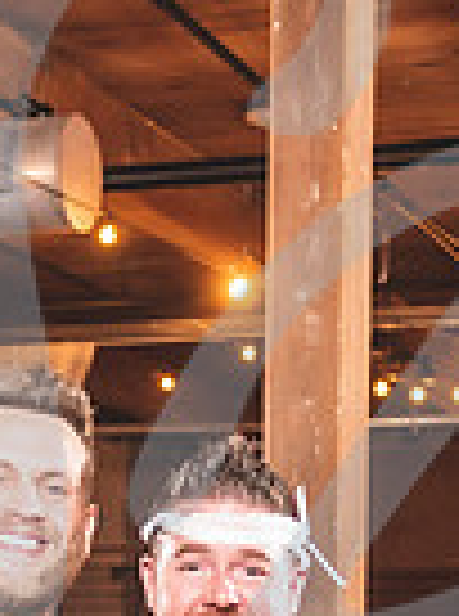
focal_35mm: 143
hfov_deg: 10.3
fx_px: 2540
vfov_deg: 13.6
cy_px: 681
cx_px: 94
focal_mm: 35
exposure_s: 1/200
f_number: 2.8
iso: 1000
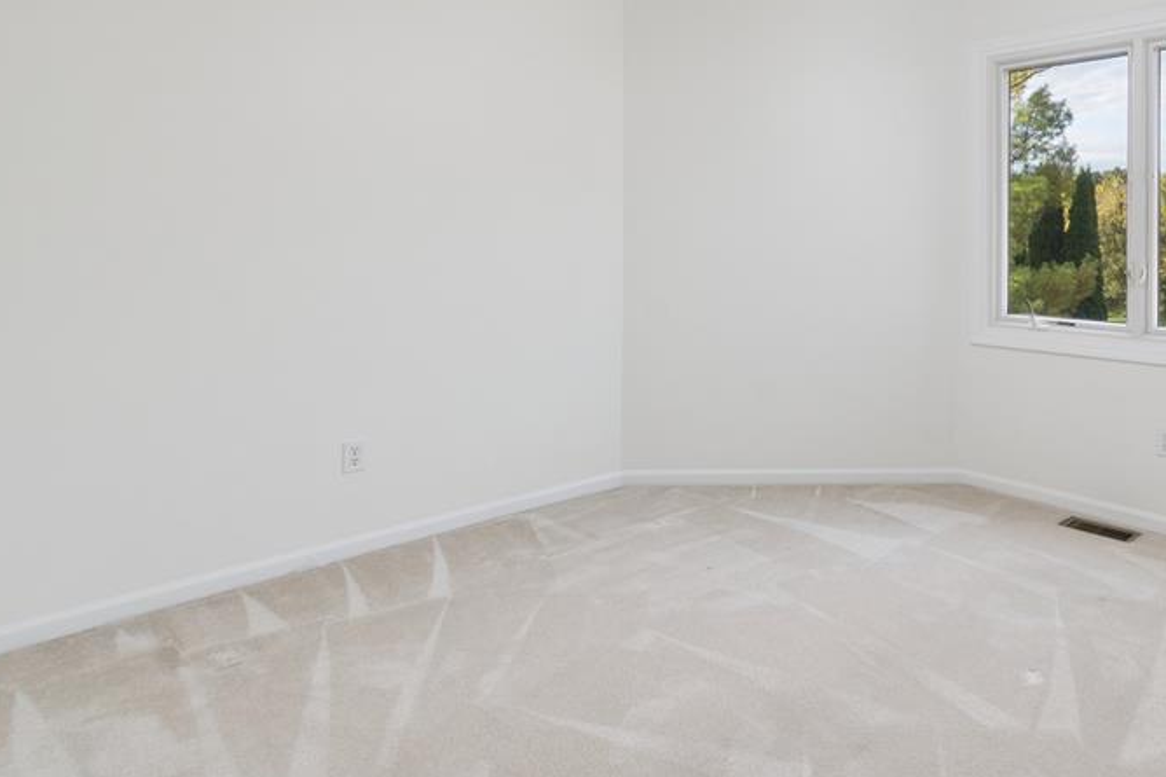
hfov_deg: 71.9
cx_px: 847
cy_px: 243
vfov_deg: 53.7
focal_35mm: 23
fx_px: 745
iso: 400
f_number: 8
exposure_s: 1/40
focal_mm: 10
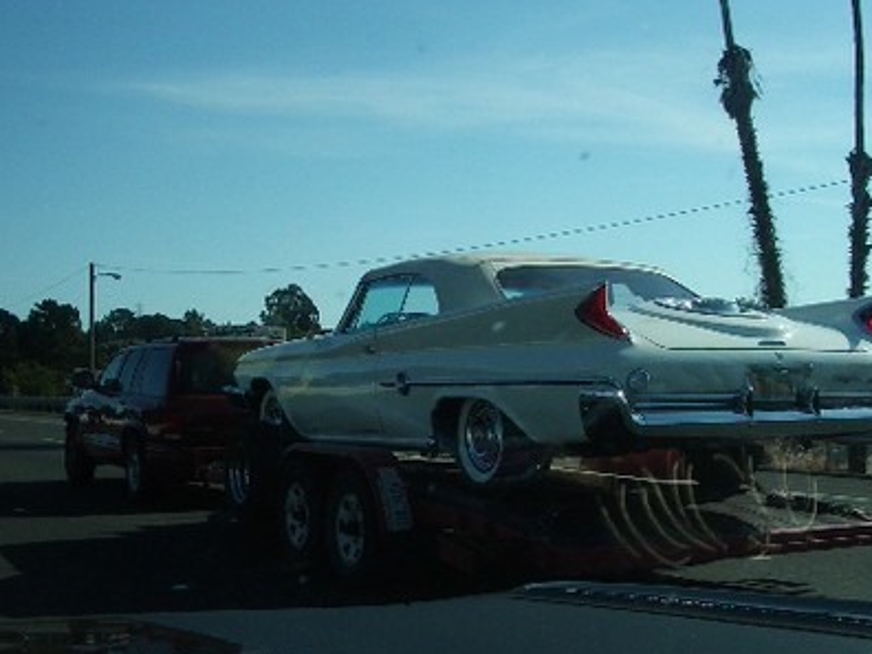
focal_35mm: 53
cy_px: 313
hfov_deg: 36.2
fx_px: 1335
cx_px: 445
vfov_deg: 27.5
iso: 80
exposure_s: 1/640
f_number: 4.3
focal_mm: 5.8
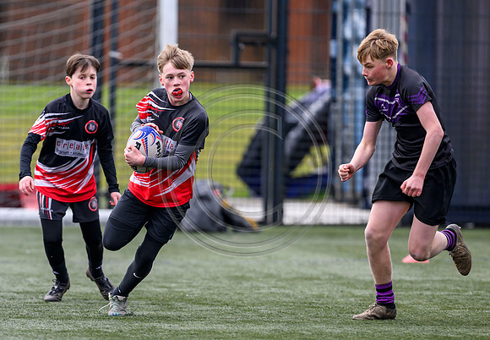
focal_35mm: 684
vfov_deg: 2.1
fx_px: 9420
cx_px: 169
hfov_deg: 3.0
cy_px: 237
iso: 500
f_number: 3.5
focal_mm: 400
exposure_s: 1/1600
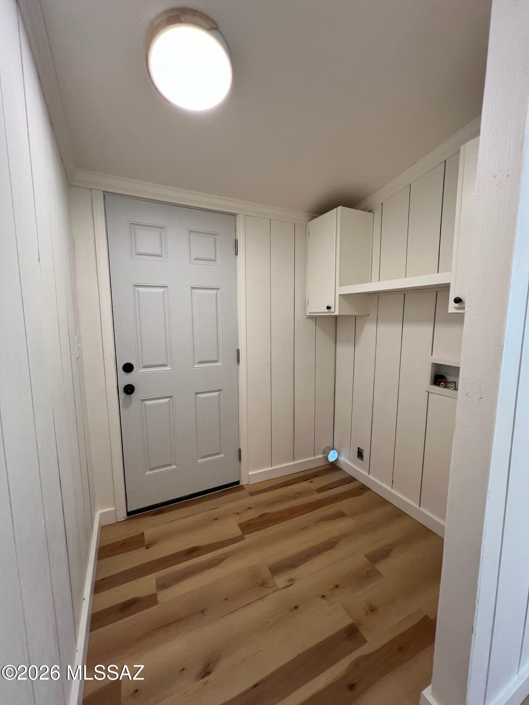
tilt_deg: -6.6
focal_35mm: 13
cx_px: 264
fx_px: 265
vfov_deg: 106.2
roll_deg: +2.1
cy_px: 352
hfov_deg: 89.9
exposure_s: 1/62
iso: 80
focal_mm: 1.57
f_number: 1.8
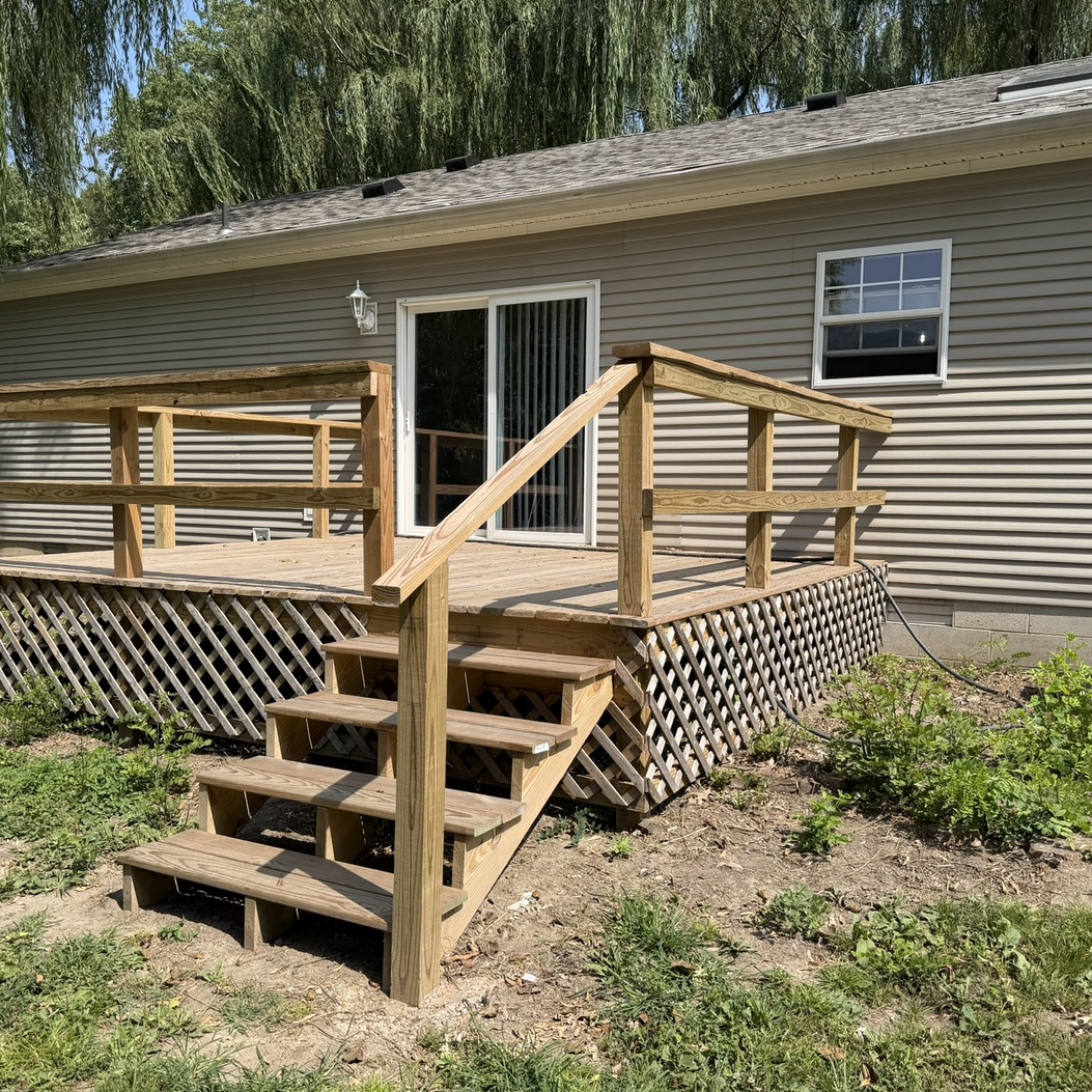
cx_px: 511
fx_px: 1035
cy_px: 552
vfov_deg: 55.6
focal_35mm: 29
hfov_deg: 55.6
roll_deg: +0.0
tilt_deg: -4.1
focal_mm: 6.76
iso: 80
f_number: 1.78
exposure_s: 1/3145
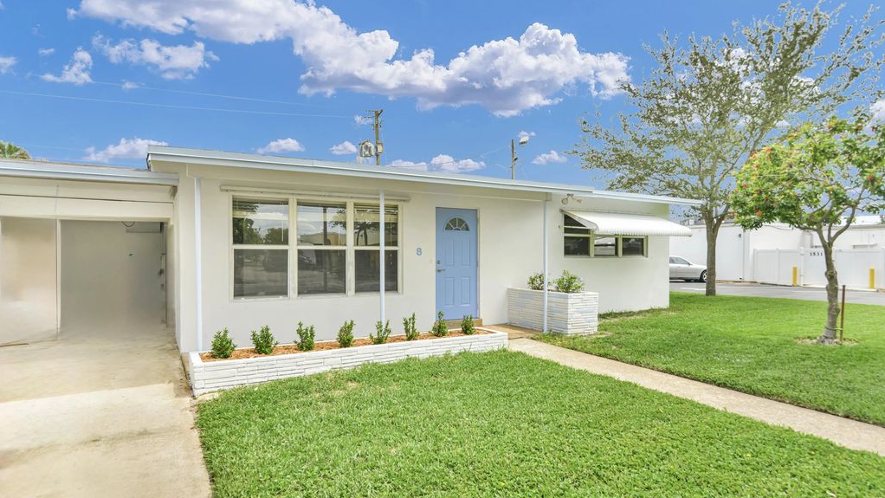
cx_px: 442
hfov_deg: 83.8
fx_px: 493
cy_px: 253
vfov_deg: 53.6
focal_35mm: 21
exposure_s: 1/500
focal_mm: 20
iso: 200
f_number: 8
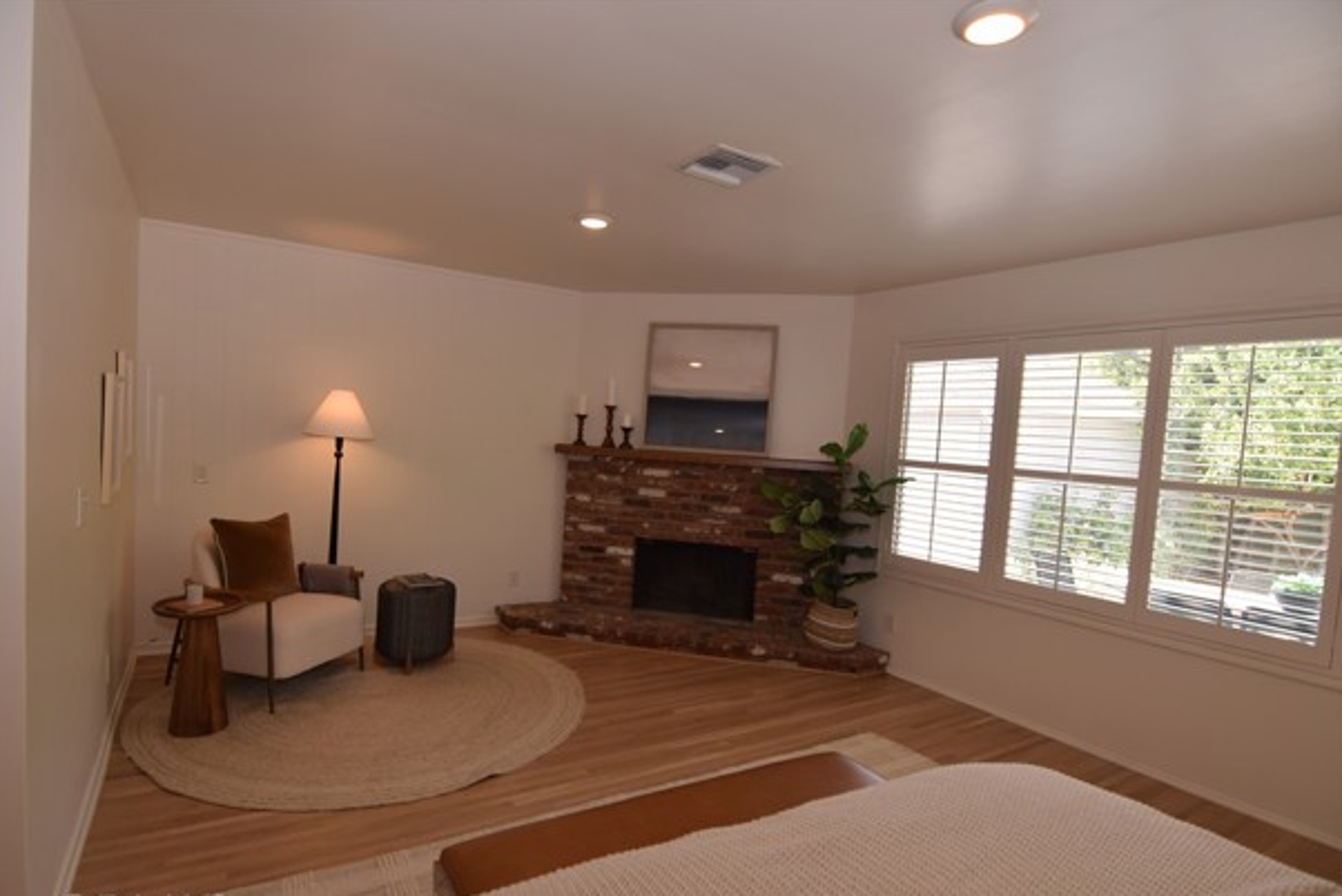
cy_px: 471
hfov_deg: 91.4
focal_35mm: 18
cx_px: 640
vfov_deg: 68.8
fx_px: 654
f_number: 4
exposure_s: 1/60
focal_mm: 11
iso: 100
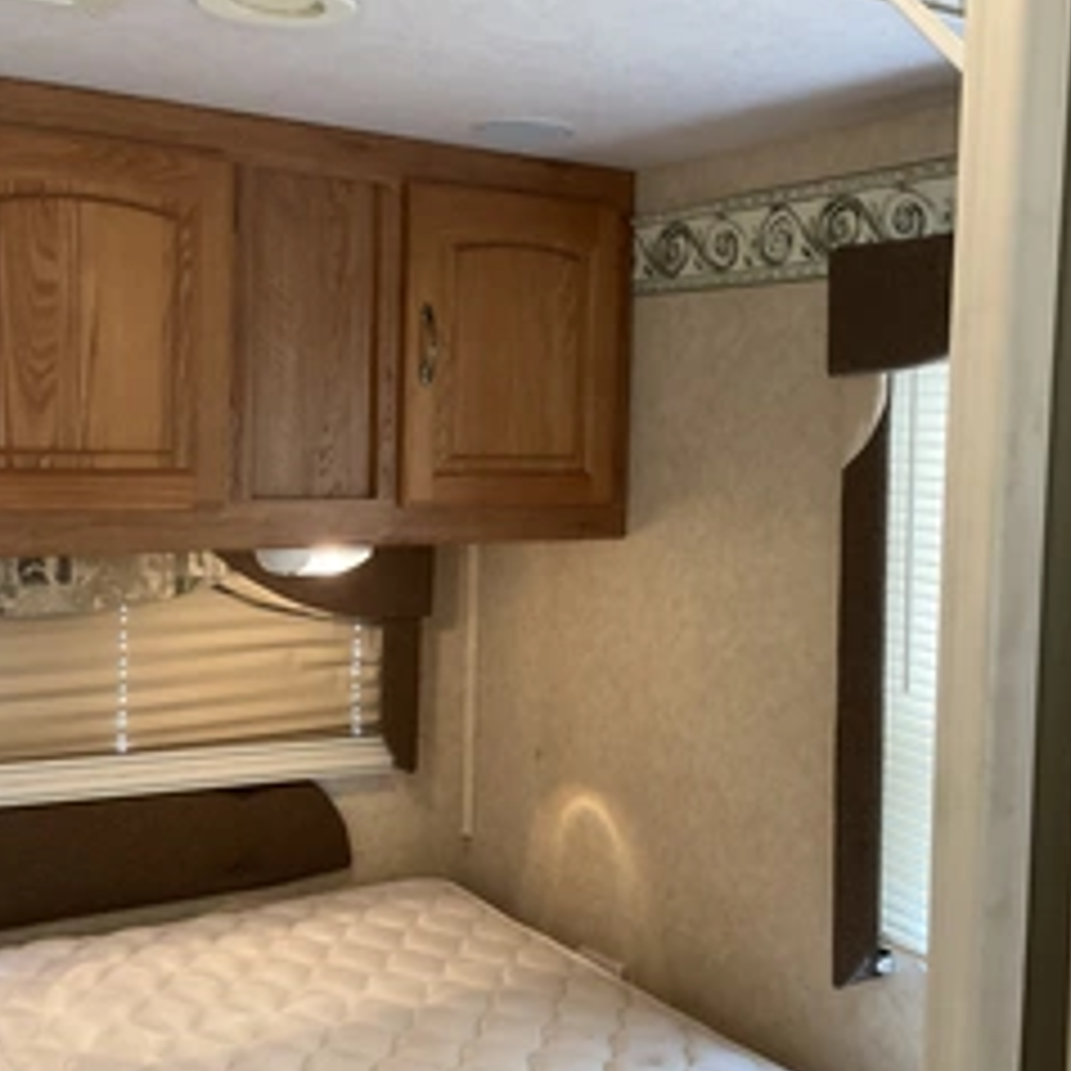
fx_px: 1505
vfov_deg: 39.1
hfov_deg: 39.2
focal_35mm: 43
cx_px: 558
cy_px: 477
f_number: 1.8
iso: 125
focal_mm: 3
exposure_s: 1/60
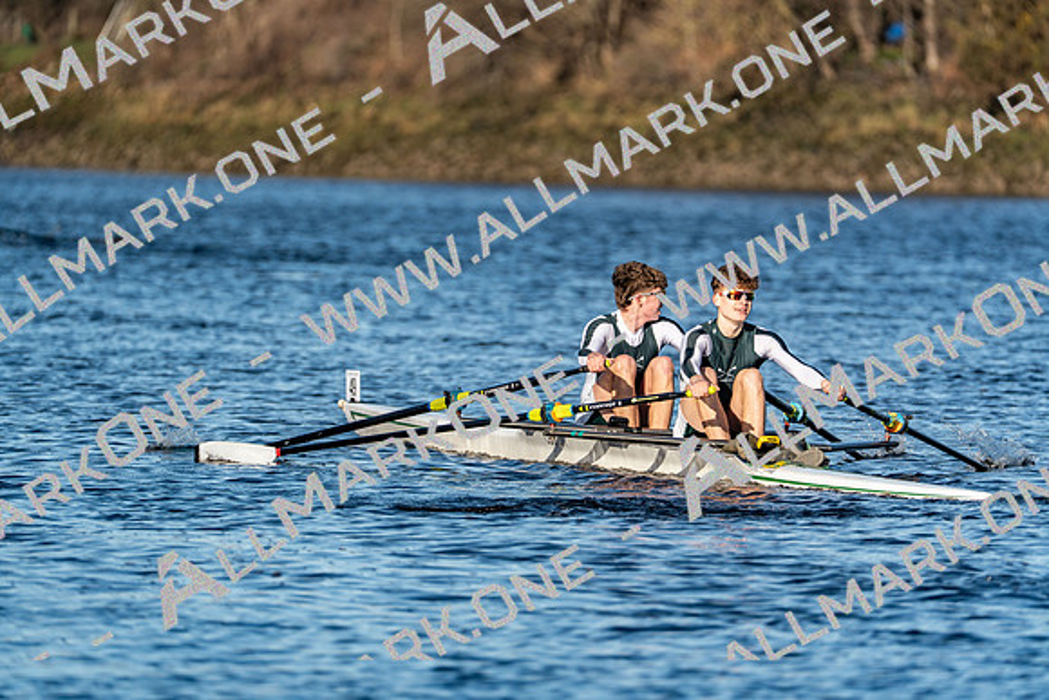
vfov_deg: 3.1
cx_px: 524
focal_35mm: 441
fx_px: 12853
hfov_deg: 4.7
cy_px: 350
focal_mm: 441
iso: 320
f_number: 6.3
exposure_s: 1/2000
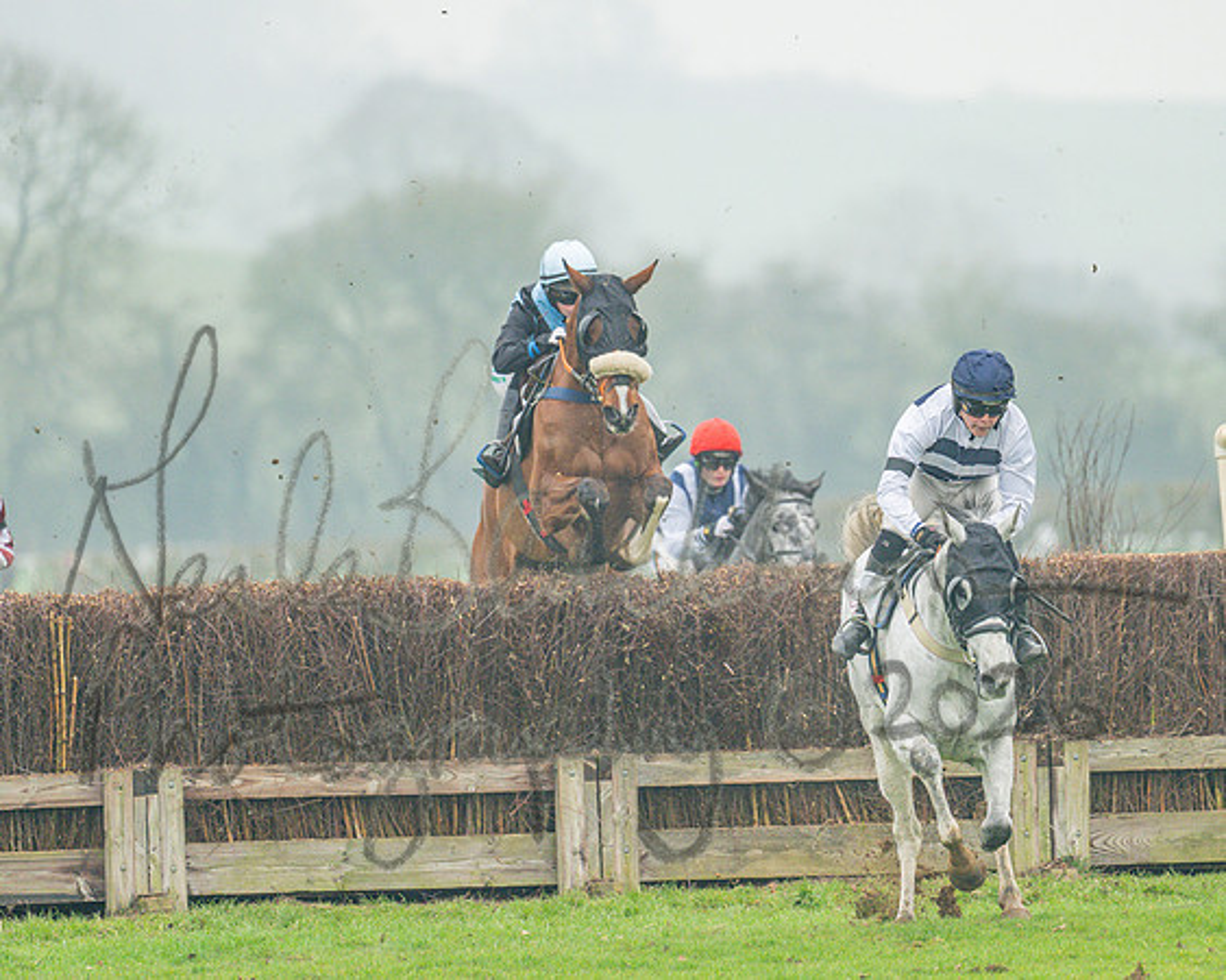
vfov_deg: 2.9
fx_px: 19564
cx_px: 675
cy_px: 393
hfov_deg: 3.6
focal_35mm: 539
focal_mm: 400
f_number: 4.5
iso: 800
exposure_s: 1/1000
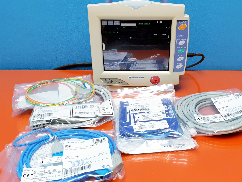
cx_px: 138
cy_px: 89
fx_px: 245
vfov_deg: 40.7
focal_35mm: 35
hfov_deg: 52.5
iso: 50
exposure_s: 1/50
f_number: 2.4
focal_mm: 4.3
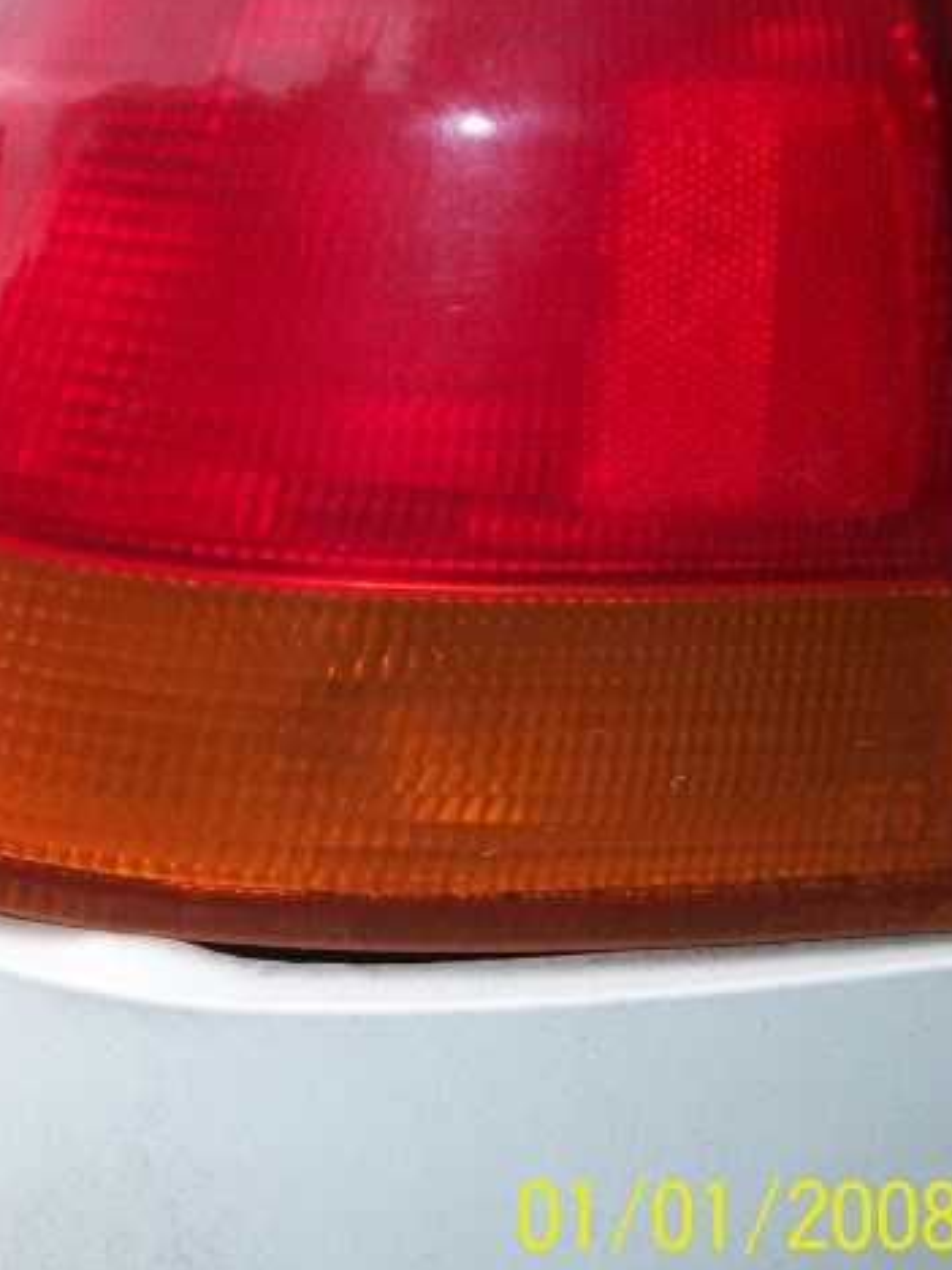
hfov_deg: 19.4
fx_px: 2567
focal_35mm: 70
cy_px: 407
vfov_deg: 27.6
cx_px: -285
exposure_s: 1/200
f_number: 2.9
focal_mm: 5.7
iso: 80
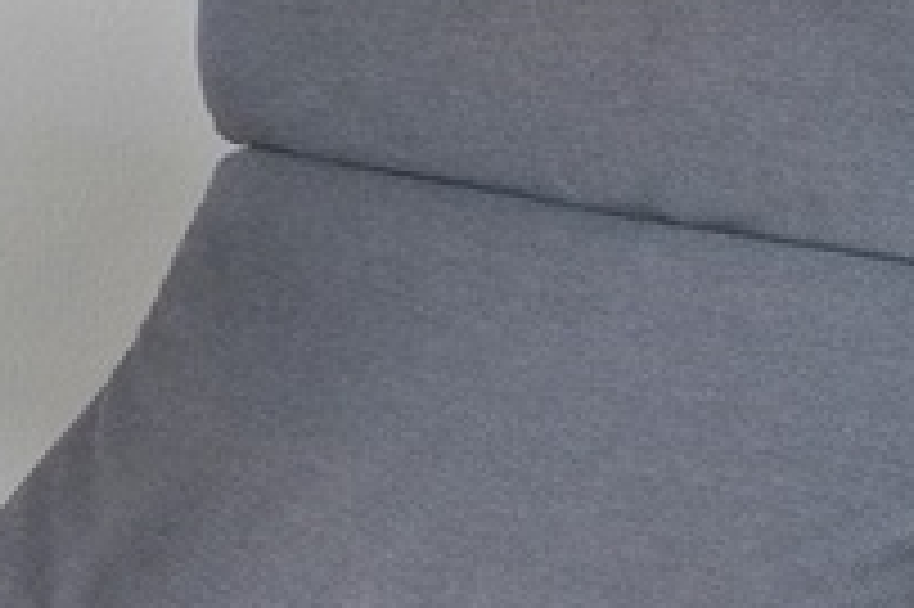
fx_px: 3044
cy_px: -221
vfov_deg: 11.1
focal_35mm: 120
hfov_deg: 9.6
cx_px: -2274
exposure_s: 1/60
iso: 200
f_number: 8
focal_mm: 15
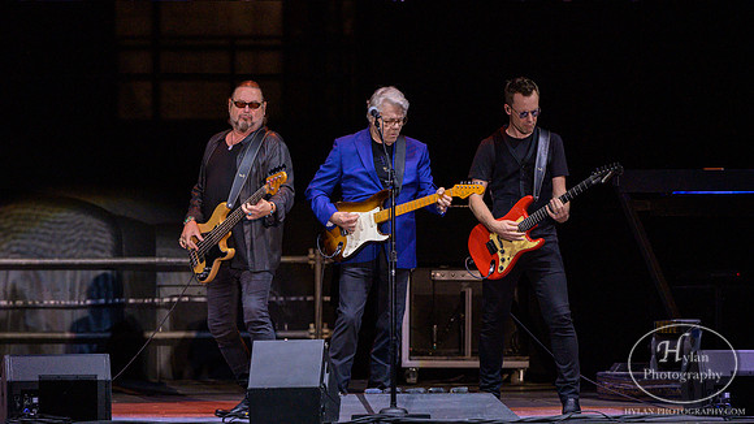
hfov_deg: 5.0
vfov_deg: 2.8
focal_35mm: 432
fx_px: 8640
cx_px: 354
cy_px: 210
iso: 2200
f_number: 5.6
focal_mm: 340
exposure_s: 1/500
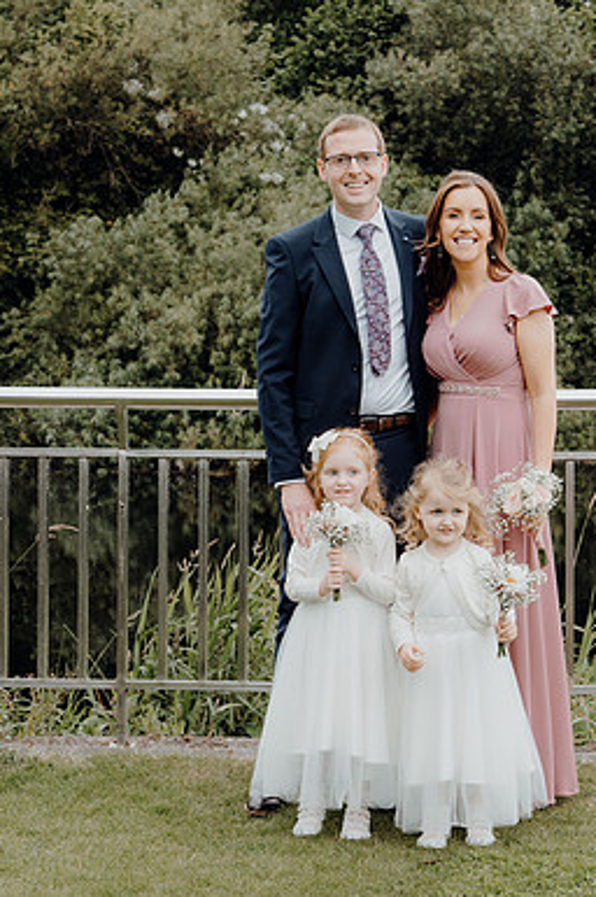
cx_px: 393
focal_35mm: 92
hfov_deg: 14.8
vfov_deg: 22.2
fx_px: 2289
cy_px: 448
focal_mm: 61
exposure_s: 1/160
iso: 160
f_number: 5.6
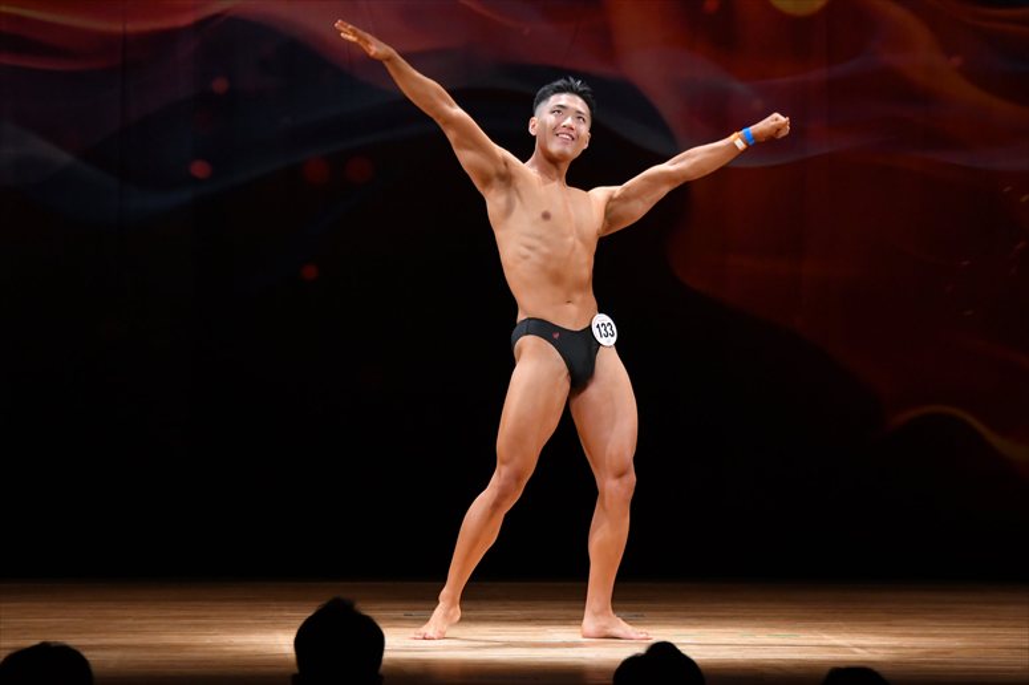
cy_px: 342
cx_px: 514
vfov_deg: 5.7
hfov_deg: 8.6
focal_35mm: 240
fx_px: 6857
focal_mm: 160
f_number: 5.6
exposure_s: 1/400
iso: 3200
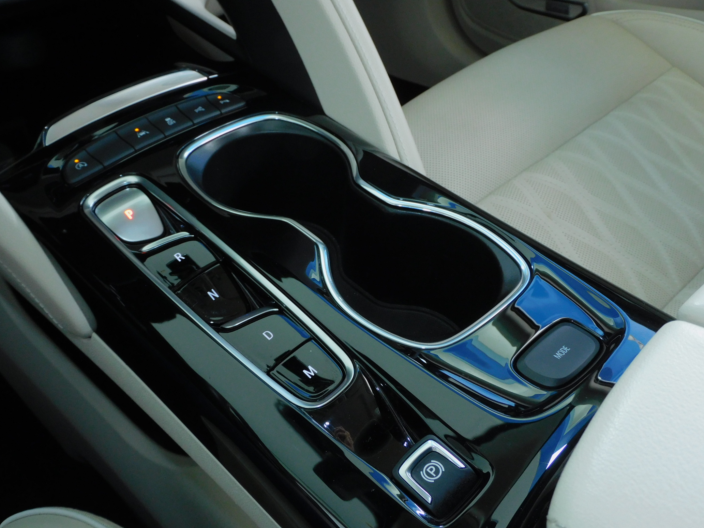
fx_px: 671
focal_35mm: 33
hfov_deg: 55.3
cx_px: 347
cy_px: 276
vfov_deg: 42.9
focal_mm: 5.4
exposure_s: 1/30
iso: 200
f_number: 3.5
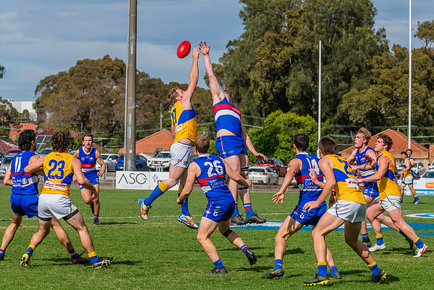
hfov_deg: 11.7
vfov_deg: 7.8
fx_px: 2114
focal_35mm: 175
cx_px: 217
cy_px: 145
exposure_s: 1/1600
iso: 800
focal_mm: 170
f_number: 10
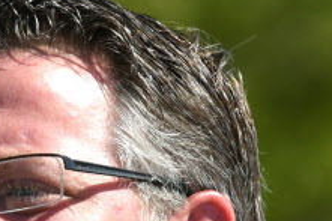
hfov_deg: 1.5
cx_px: -41
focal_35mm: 1393
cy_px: 315
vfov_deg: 1.0
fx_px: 12837
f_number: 5.6
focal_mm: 200
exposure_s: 1/4000
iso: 500
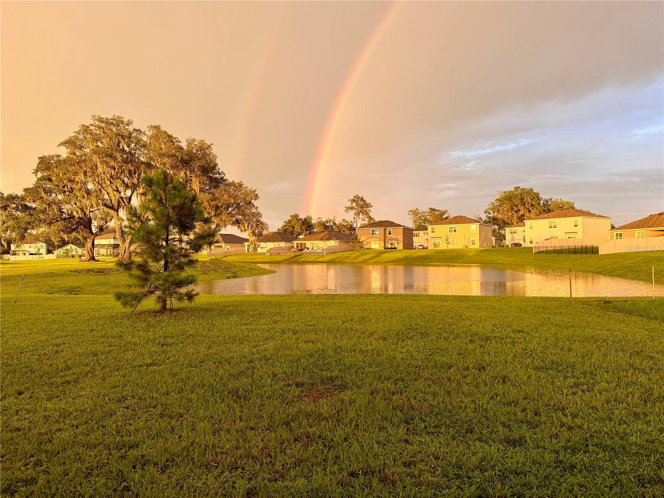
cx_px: 332
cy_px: 249
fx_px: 460
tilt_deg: +0.1
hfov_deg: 71.6
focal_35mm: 24
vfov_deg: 56.8
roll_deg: +1.3
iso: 100
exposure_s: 1/144
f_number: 1.78
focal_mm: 6.76
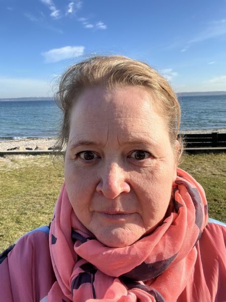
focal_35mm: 30
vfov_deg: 60.0
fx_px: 261
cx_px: 113
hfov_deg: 46.8
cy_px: 151
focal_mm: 2.71
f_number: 2.2
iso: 32
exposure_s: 1/530
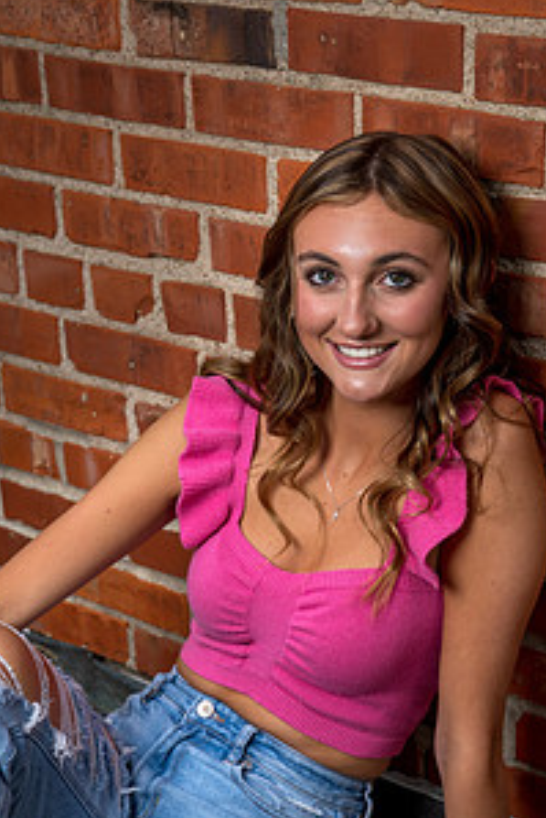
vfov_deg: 24.3
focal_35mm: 83
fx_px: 1886
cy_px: 576
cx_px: 244
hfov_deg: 16.5
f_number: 6.3
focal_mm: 55
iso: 100
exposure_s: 1/160
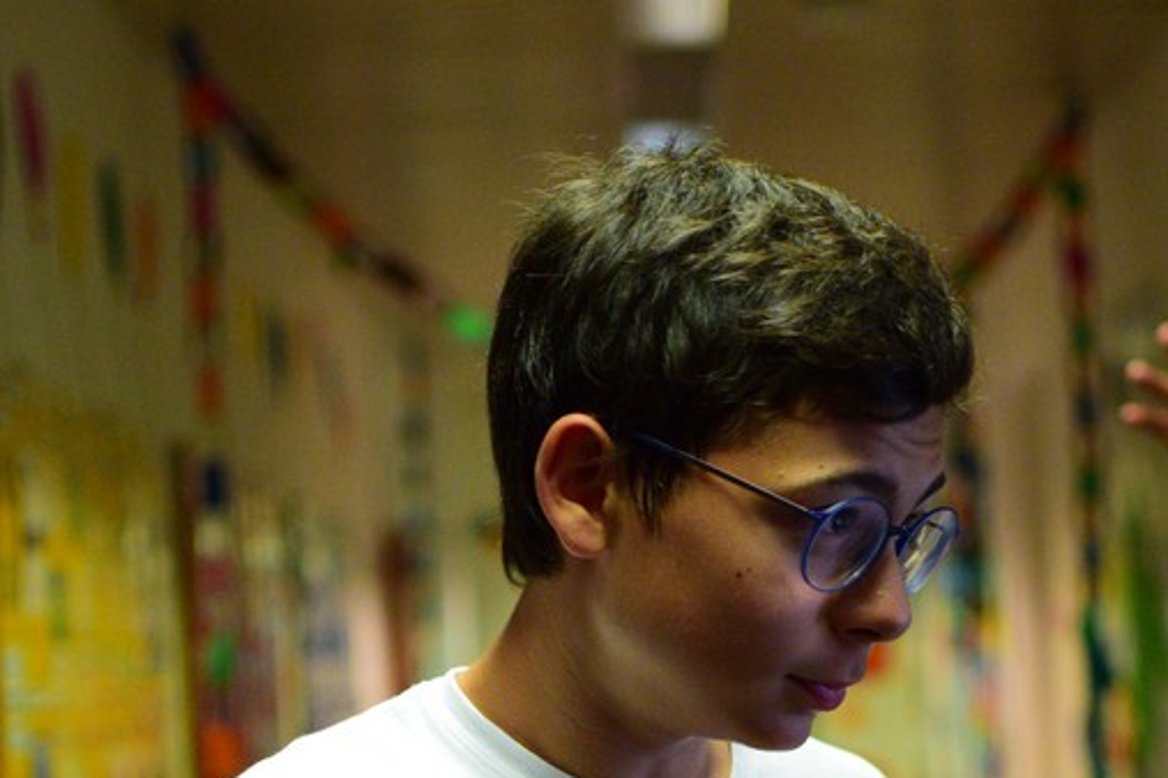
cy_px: 768
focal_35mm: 106
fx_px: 3439
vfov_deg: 12.8
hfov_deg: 19.3
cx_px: 617
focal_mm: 35
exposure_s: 1/400
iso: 2200
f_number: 1.8
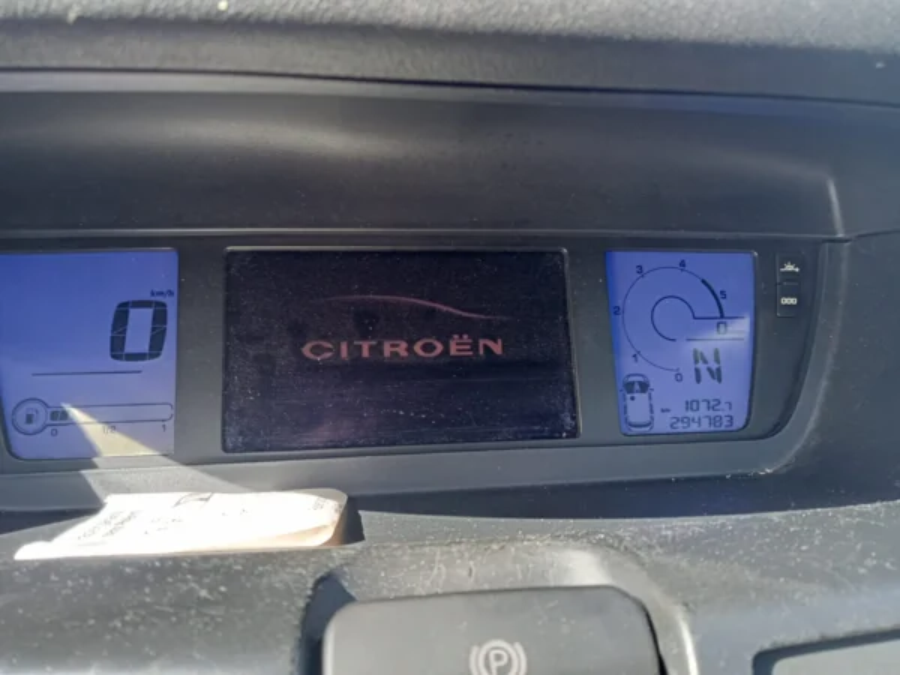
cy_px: 338
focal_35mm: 28
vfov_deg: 49.7
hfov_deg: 63.4
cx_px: 450
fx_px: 728
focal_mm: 3.46
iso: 120
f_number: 2.2
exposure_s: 1/50
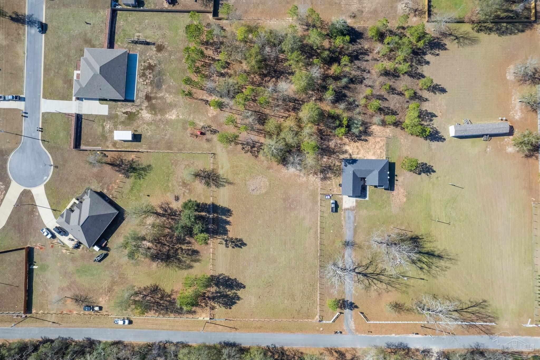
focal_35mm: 22
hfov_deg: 78.6
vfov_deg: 57.2
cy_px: 180
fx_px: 330
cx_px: 270
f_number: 2.8
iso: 200
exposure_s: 1/640
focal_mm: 8.38
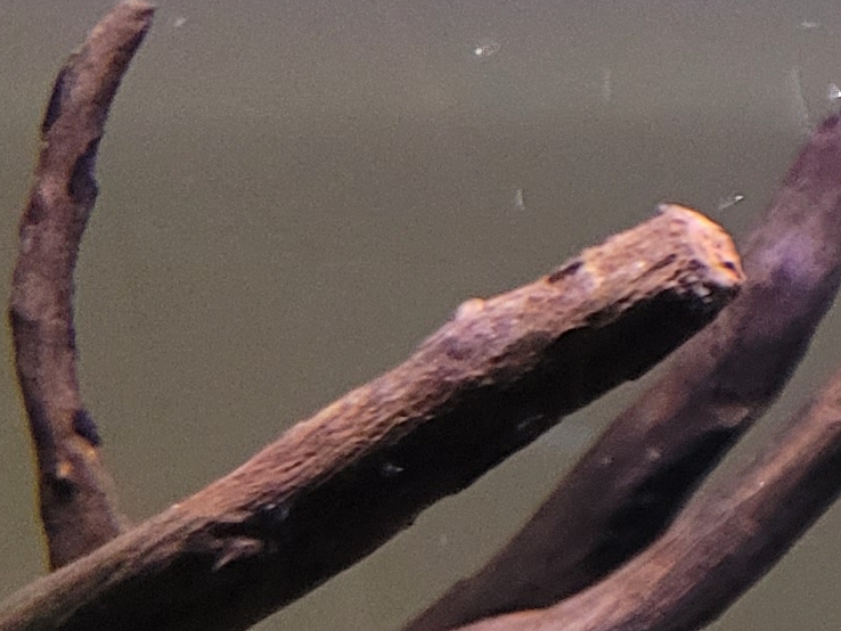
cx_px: 2250
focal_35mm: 142
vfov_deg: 10.4
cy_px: 526
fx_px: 3451
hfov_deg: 10.9
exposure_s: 1/50
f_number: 1.8
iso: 400
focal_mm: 5.4
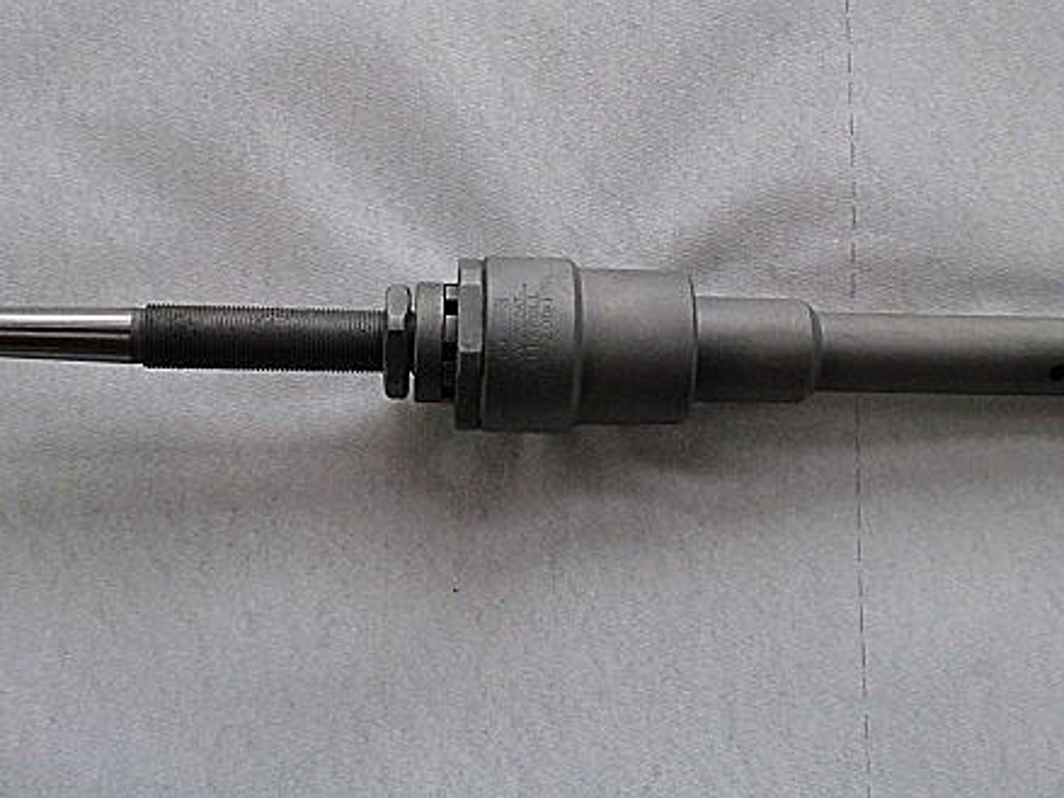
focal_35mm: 51
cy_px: 340
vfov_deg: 28.5
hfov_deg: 37.5
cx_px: 524
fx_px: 1567
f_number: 3.1
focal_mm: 6.3
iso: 200
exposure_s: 1/60
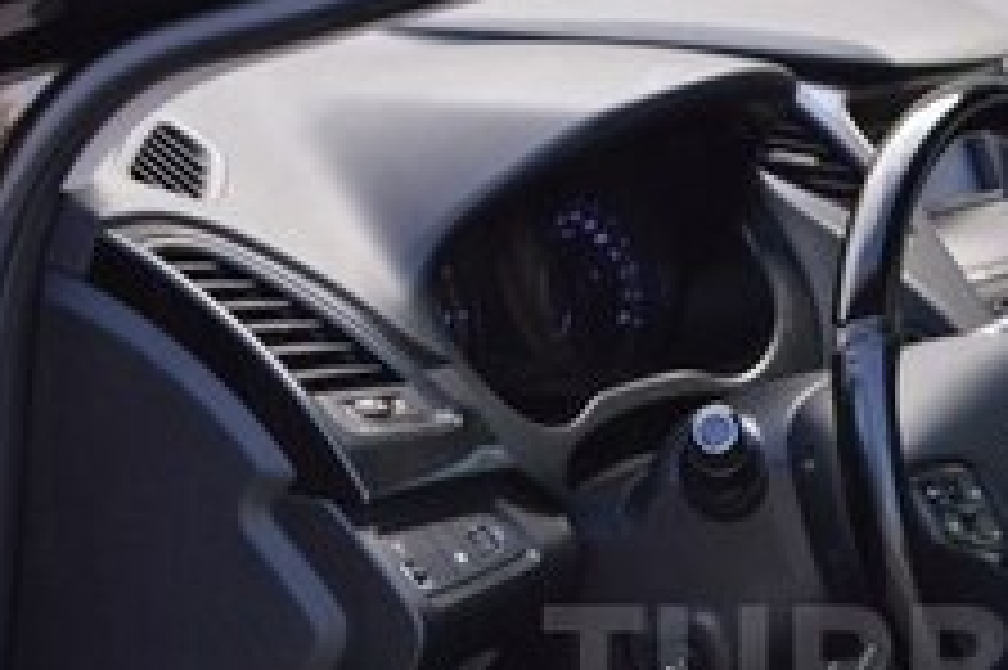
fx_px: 3469
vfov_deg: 10.9
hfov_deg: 16.2
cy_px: 672
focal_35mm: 124
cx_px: 1004
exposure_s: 1/400
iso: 800
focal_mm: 28
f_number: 5.6
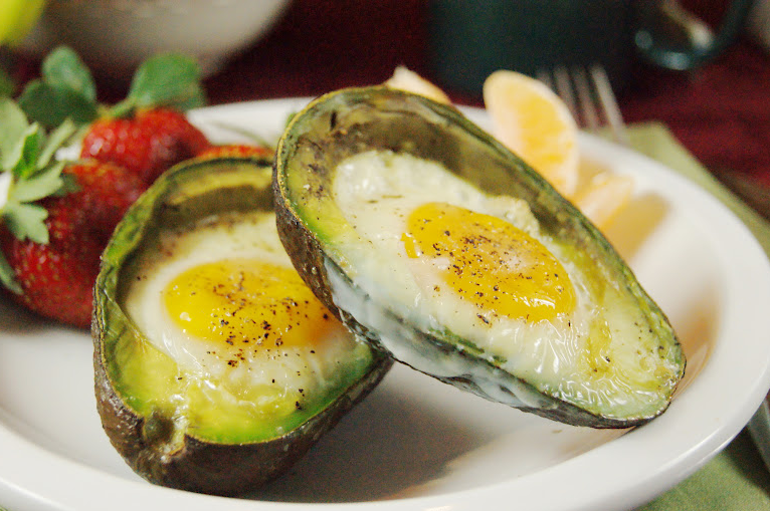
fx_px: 1507
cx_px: 381
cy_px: 259
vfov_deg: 19.3
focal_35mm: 71
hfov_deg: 28.7
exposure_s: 1/640
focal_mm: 45
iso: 1600
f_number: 5.6
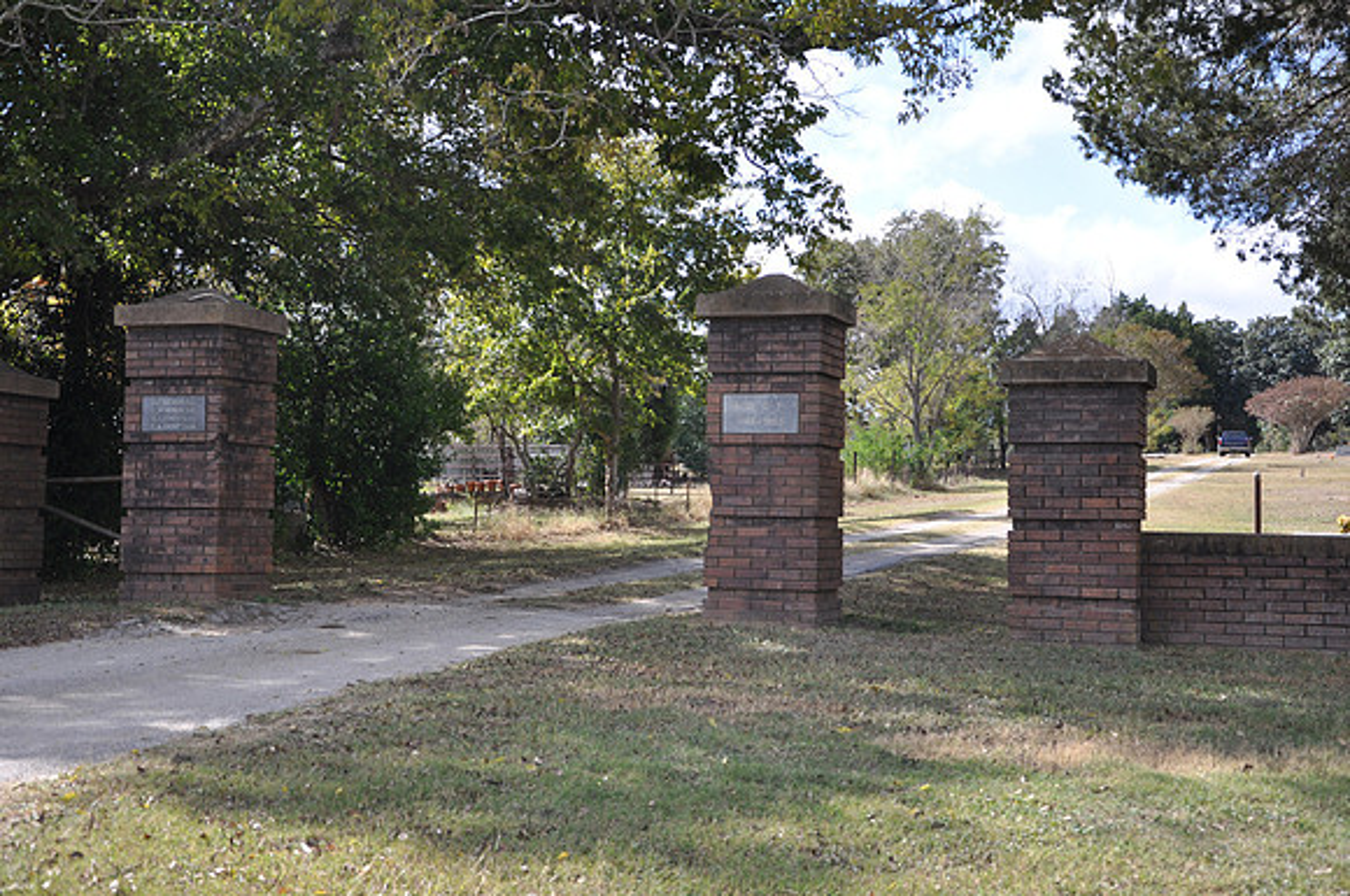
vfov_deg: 26.4
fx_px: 1910
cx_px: 675
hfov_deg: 38.9
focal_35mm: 51
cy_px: 448
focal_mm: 34
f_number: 4.5
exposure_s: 1/200
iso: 200
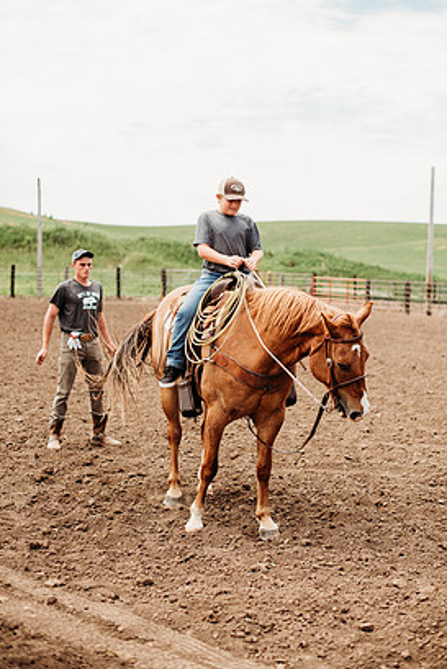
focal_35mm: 55
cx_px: 239
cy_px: 317
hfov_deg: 24.6
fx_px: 1023
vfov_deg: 36.2
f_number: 2.2
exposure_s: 1/1600
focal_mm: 50
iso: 100
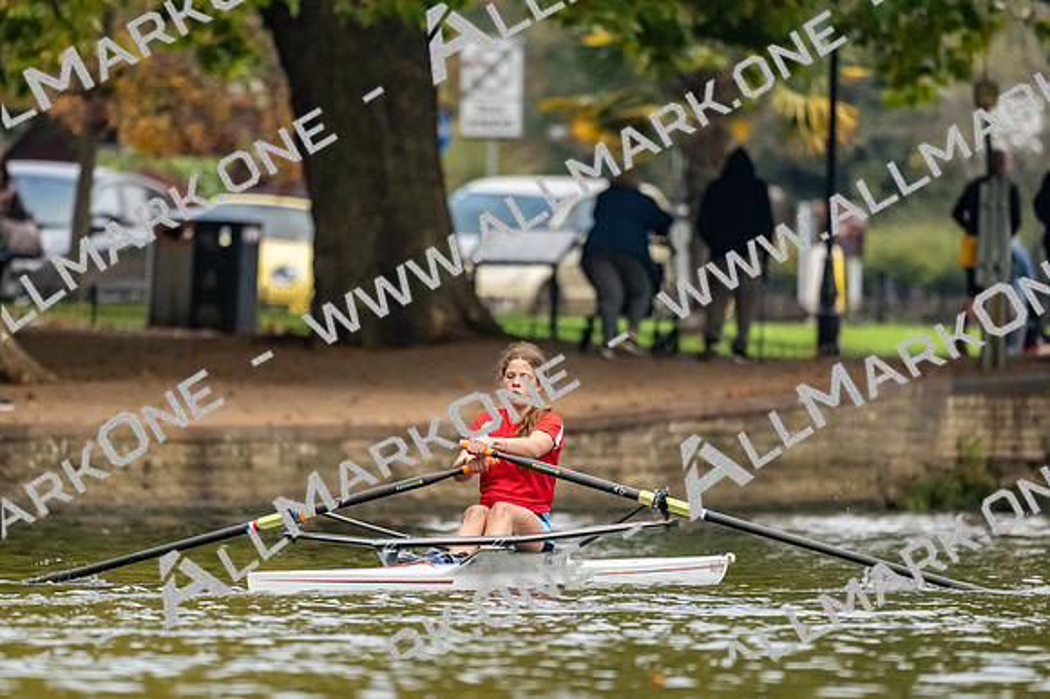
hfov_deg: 3.4
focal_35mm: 600
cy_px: 350
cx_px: 525
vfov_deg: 2.3
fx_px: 17489
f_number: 4.5
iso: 2500
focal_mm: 400
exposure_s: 1/2500
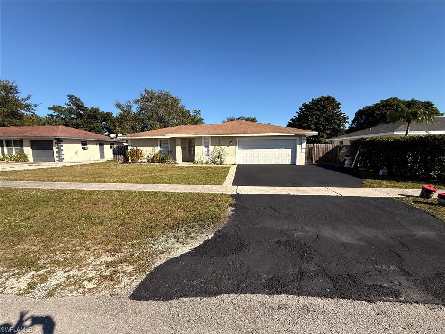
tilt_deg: -5.5
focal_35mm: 14
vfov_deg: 85.7
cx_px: 222
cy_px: 167
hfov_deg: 102.1
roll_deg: +0.0
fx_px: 180
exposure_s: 1/2237
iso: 50
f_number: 2.2
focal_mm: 2.22
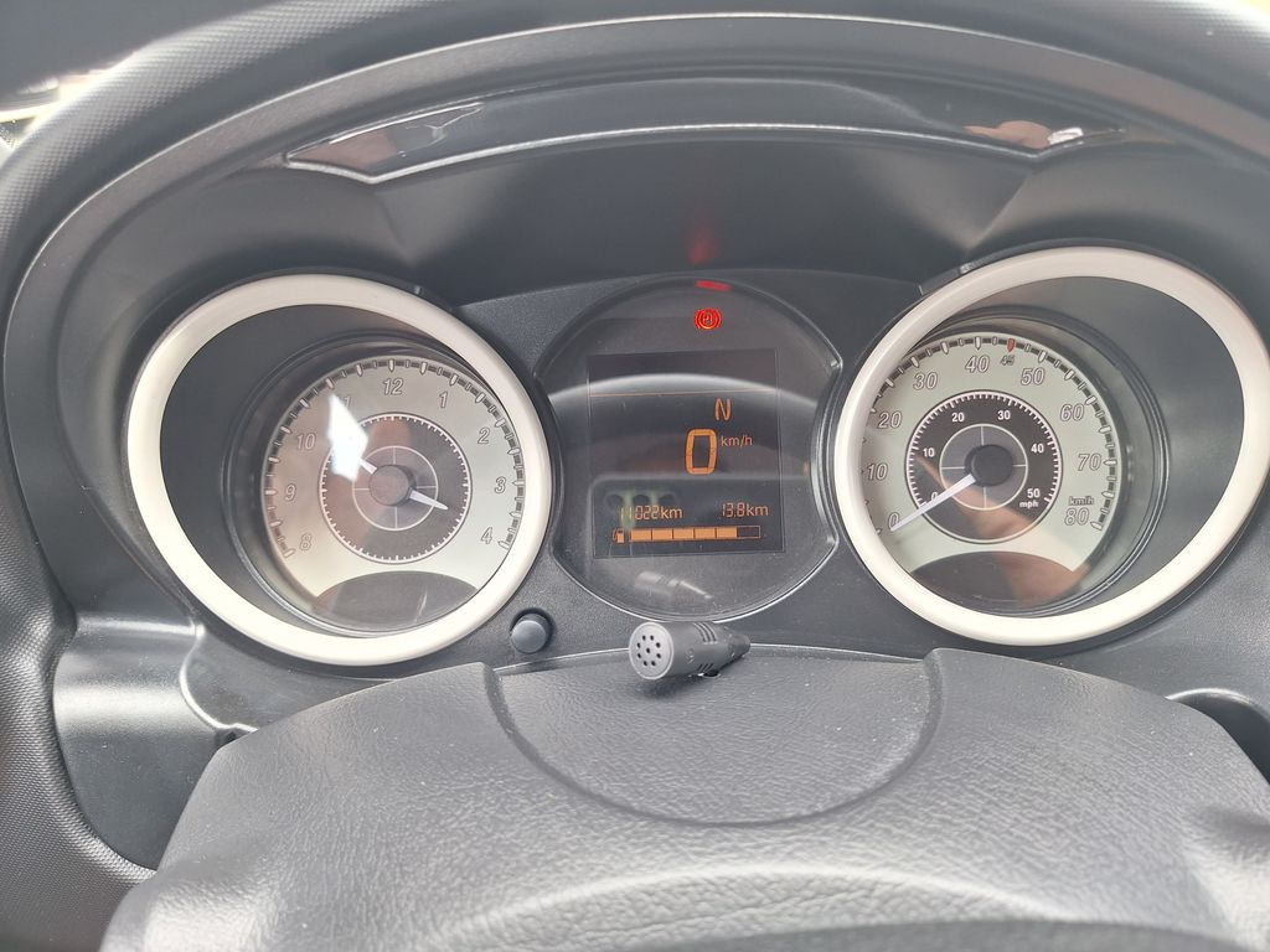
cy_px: 476
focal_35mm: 23
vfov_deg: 58.9
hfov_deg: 73.9
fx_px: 844
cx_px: 635
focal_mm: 5.54
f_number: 1.8
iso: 40
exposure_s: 1/100
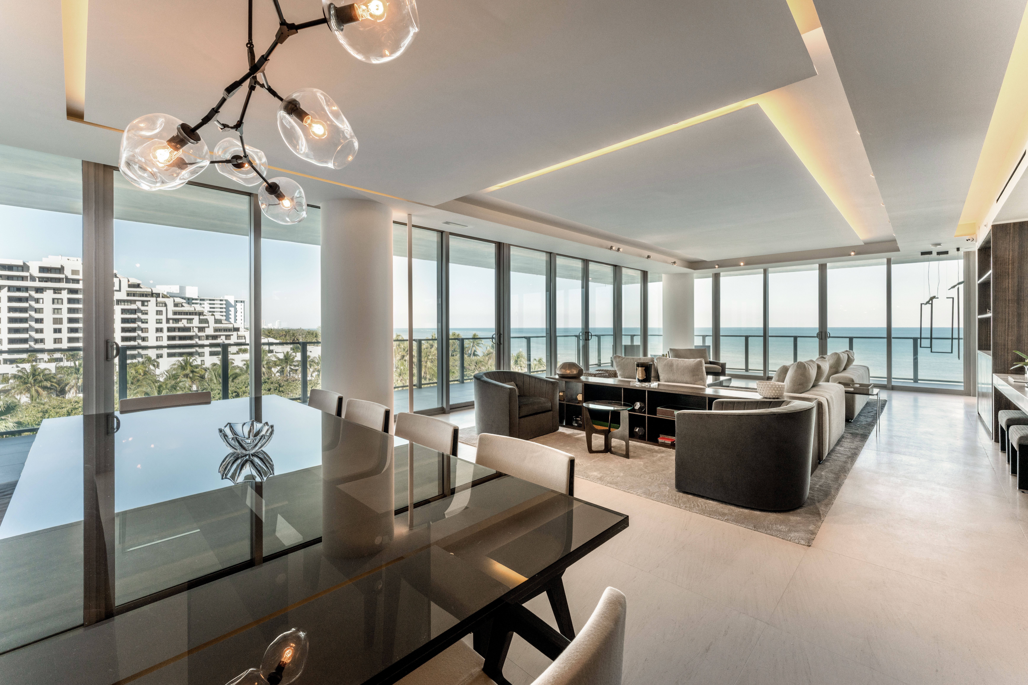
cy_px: 342
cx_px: 514
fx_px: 400
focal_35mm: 14
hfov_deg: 104.3
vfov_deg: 81.2
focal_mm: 14
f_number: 10
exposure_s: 1/40
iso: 400
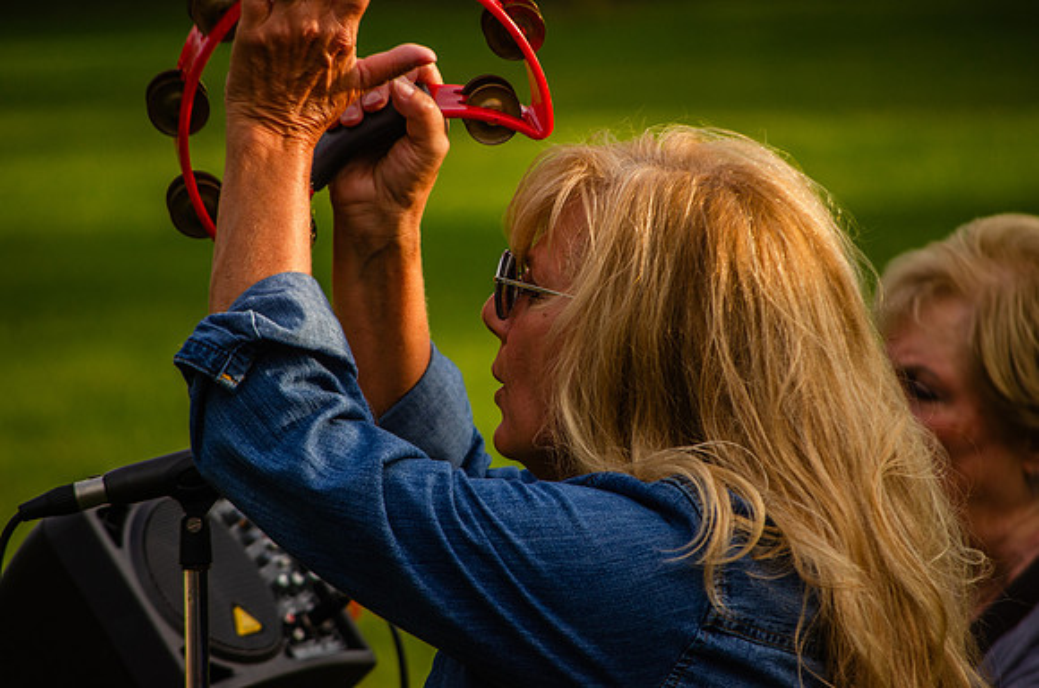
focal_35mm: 270
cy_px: 344
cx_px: 520
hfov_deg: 7.6
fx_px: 7775
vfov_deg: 5.1
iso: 250
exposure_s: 1/500
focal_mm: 180
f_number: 5.6
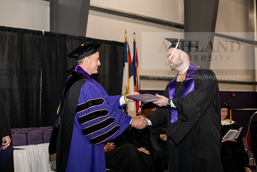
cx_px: 128
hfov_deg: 28.8
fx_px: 500
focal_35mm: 70
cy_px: 86
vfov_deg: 19.5
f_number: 5.6
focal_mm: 70
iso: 1600
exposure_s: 1/200
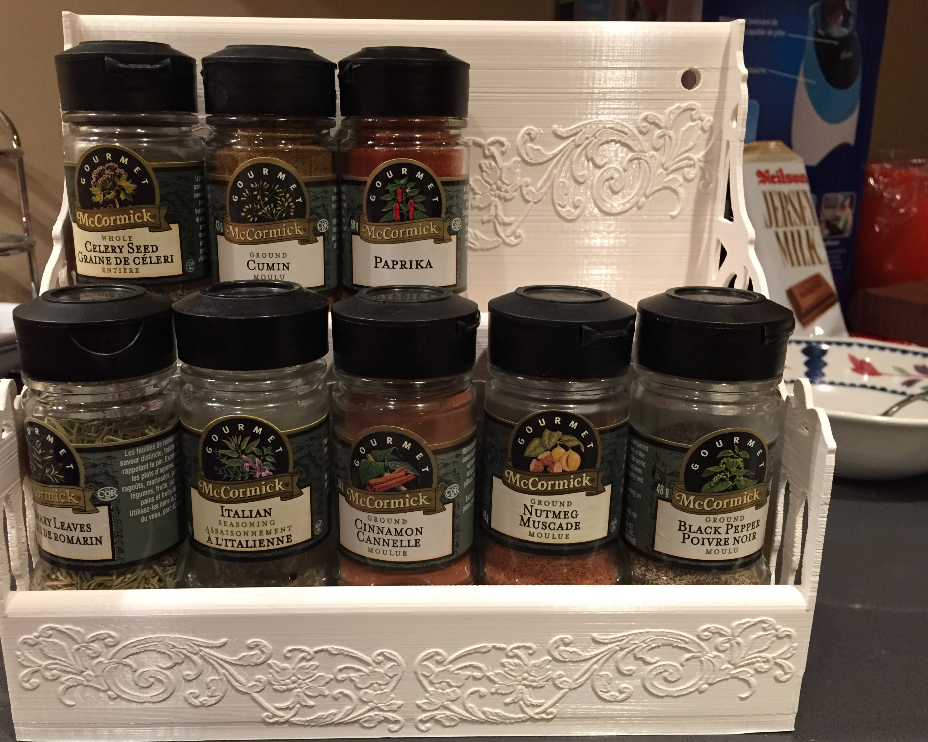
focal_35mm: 31
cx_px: 422
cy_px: 377
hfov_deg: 57.1
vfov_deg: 47.1
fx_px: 851
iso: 160
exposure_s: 1/30
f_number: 2.2
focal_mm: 4.15
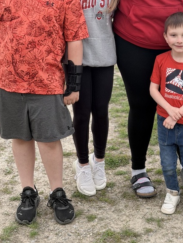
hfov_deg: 17.0
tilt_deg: -13.1
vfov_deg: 22.5
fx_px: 606
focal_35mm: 86
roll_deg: +0.7
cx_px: 158
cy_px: 54
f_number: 1.78
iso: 80
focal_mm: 6.76
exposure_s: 1/363
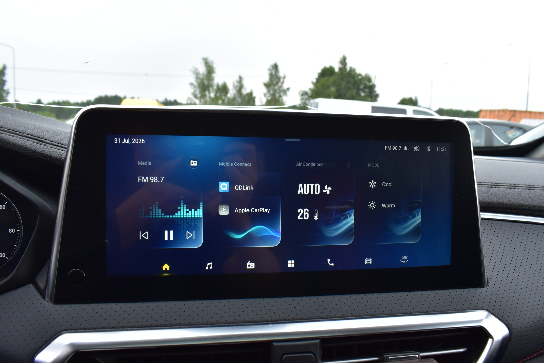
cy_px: 182
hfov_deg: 67.4
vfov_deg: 47.9
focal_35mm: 27
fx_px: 408
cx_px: 272
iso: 400
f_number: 9.5
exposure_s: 1/125
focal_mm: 18
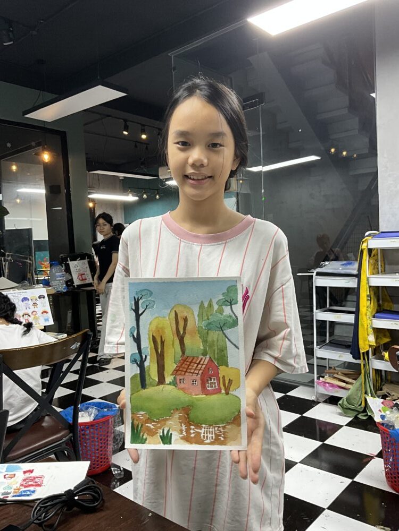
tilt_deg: -2.3
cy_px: 266
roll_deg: +2.3
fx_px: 446
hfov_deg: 48.2
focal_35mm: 29
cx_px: 200
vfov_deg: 61.7
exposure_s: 1/50
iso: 50
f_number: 1.8
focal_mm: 3
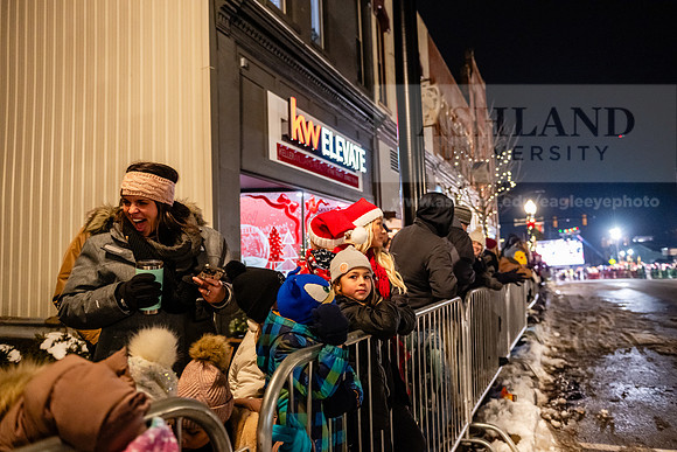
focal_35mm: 27
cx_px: 338
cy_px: 226
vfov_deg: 48.0
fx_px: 508
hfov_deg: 67.4
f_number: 2.8
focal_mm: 27
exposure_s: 1/160
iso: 5000
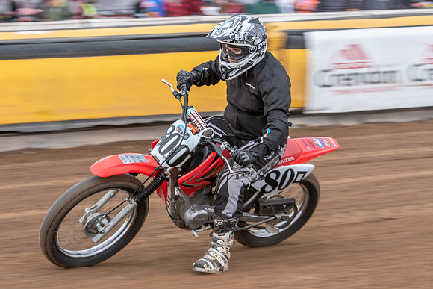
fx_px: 2029
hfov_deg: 12.2
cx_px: 193
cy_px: 159
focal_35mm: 169
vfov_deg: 8.1
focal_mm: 95
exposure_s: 1/200
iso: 400
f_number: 8
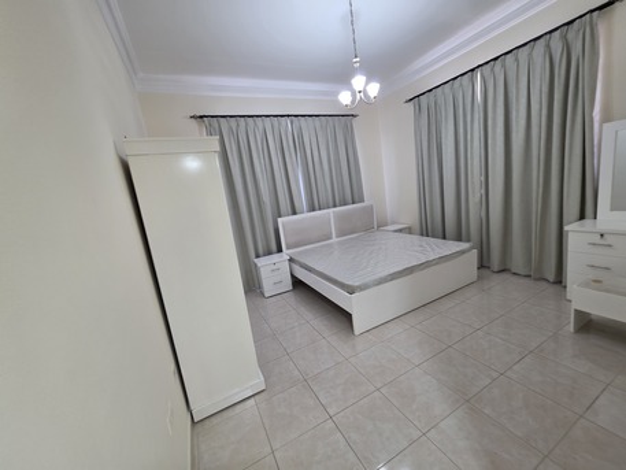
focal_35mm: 13
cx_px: 313
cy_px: 235
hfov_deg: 106.2
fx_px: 235
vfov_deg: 89.9
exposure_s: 1/50
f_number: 1.9
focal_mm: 2.2
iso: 160
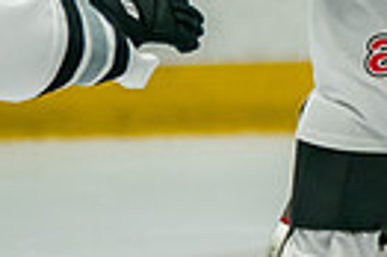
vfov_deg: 1.3
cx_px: 609
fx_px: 11123
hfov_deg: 2.0
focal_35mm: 1036
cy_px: 69
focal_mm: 234
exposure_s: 1/1600
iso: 3200
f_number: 3.2
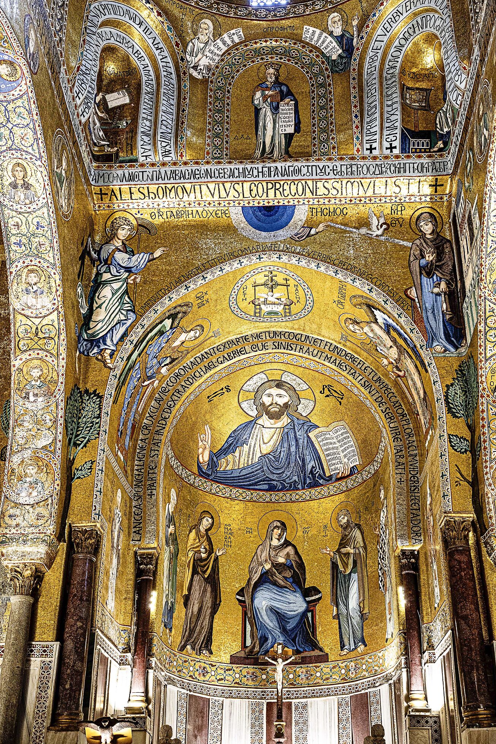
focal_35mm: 38
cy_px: 370
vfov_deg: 50.7
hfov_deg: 35.0
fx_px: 785
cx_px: 274
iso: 1600
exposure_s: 1/40
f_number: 8
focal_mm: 31
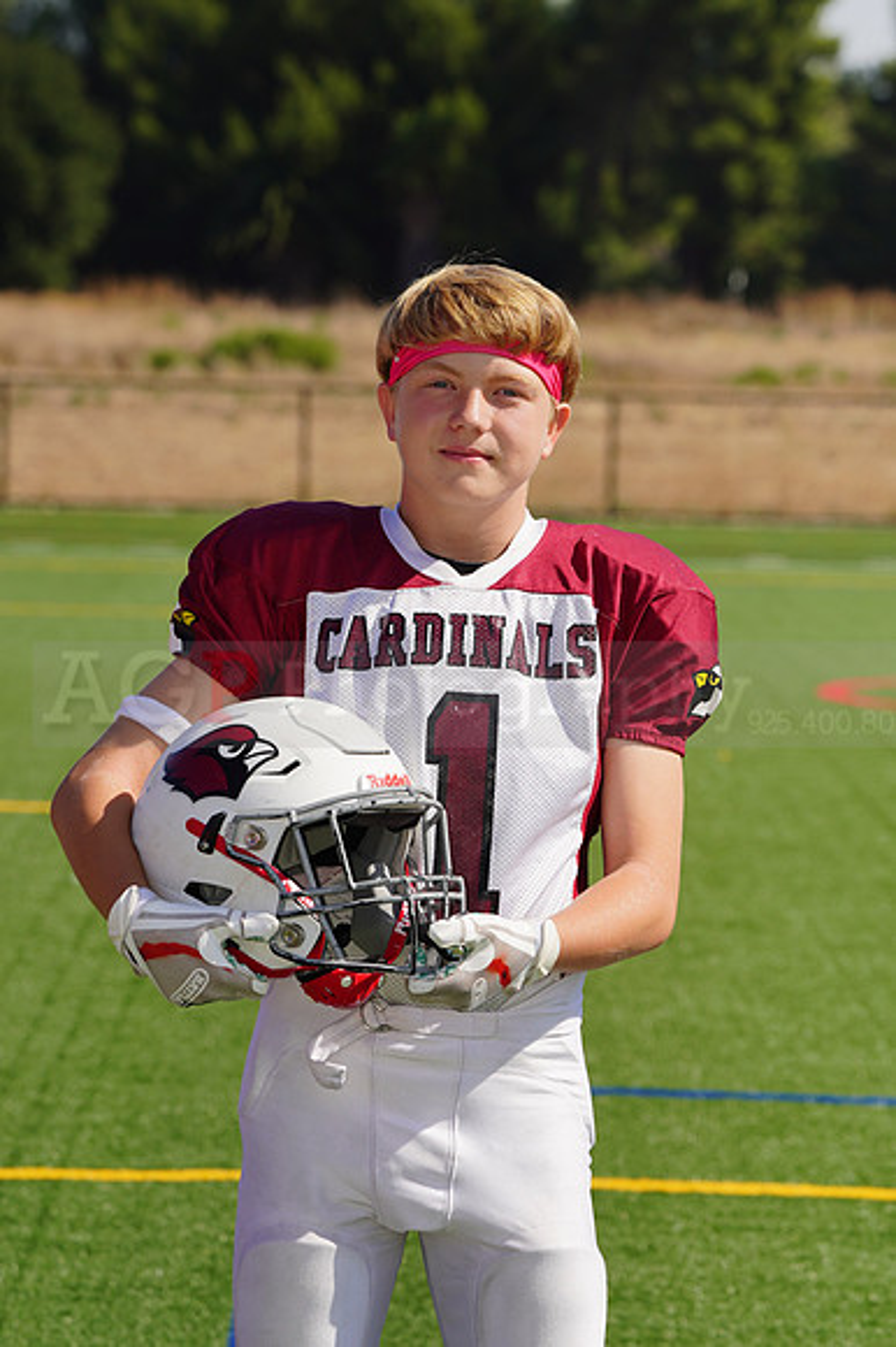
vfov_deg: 9.4
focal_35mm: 218
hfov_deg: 6.3
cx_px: 448
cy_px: 674
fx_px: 8148
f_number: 11
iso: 100
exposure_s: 1/250
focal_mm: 218
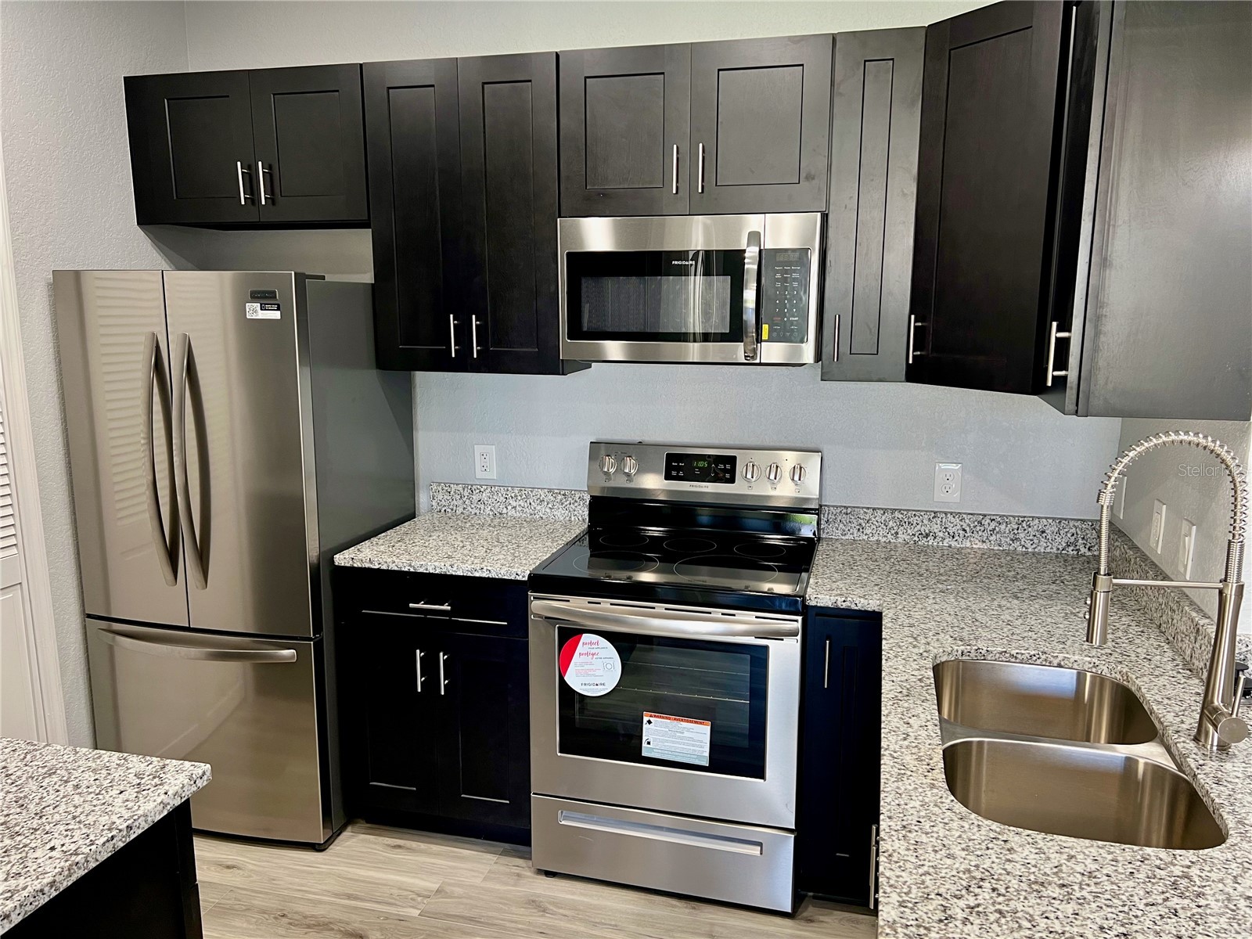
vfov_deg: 53.1
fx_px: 940
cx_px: 626
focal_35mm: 26
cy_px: 470
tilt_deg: -11.2
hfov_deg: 67.3
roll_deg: -0.1
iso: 100
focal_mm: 5.7
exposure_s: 1/60
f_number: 1.5
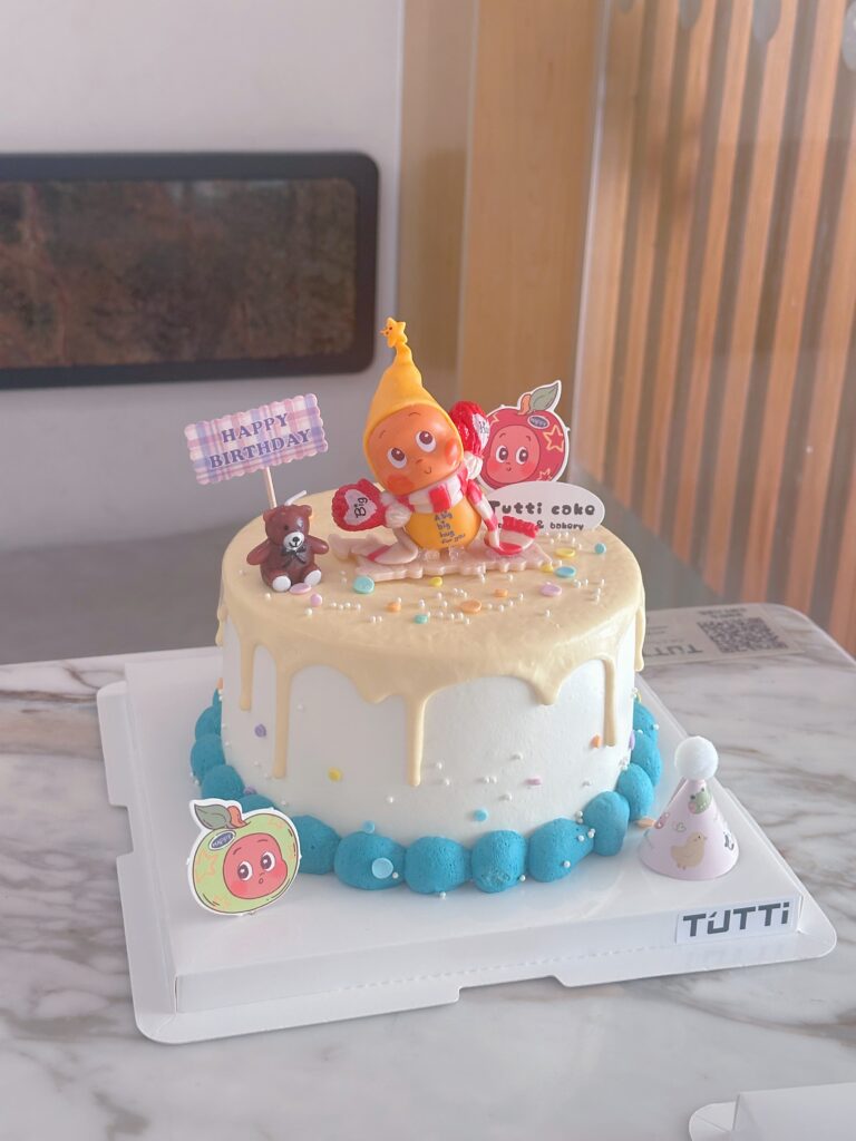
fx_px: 1583
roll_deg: -2.3
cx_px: 428
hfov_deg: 30.3
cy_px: 570
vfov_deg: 39.7
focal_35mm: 48
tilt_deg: -23.0
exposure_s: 1/100
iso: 80
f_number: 1.78
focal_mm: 6.86
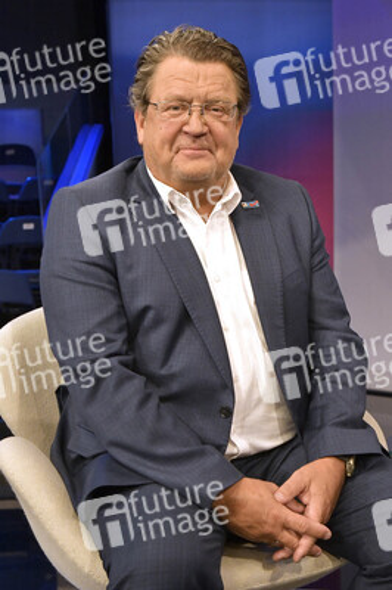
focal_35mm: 38
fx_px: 622
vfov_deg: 50.7
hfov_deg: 35.0
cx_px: 196
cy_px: 295
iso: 2500
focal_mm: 38
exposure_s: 1/200
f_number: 6.3
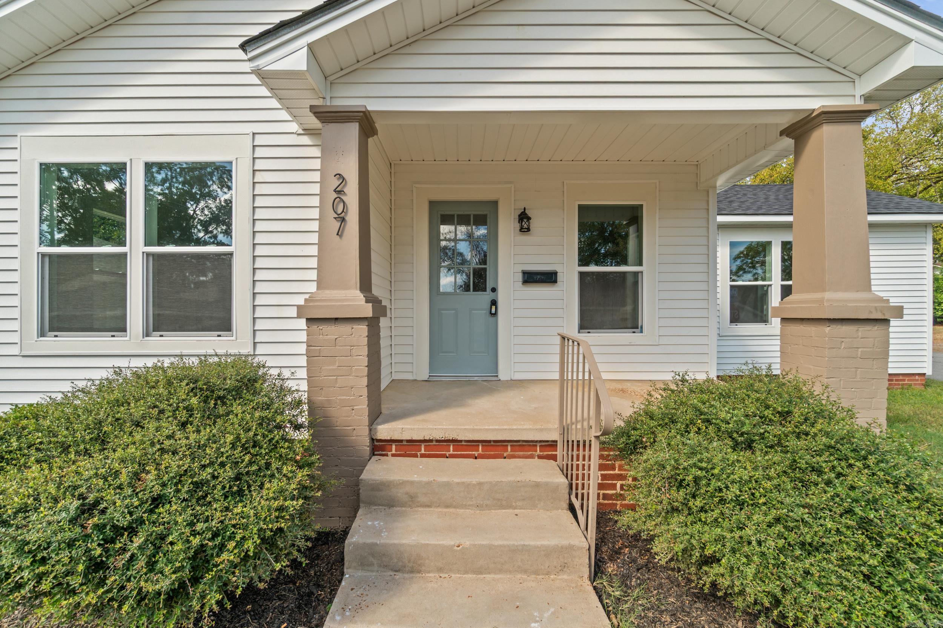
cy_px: 314
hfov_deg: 100.4
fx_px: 393
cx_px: 472
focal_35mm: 15
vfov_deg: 77.3
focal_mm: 10
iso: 250
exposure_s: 1/80
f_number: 9
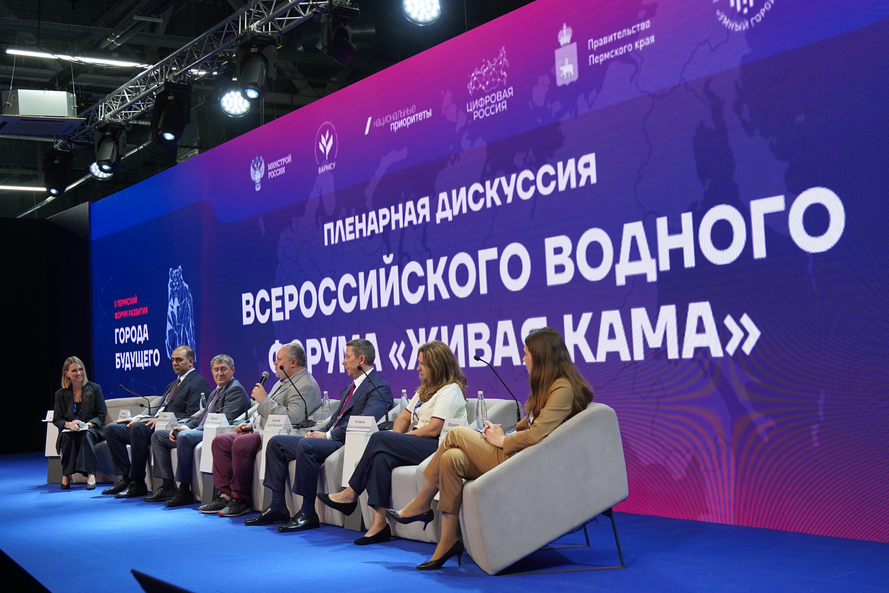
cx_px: 444
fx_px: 1136
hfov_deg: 42.7
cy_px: 296
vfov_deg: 29.2
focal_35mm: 46
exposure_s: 1/160
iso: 640
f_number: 4
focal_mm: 31
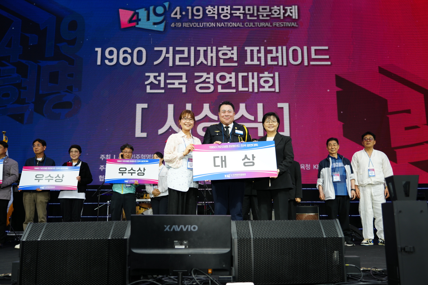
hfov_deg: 55.8
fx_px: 404
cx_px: 214
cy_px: 142
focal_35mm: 34
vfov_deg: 38.9
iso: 250
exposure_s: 1/200
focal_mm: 34
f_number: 4
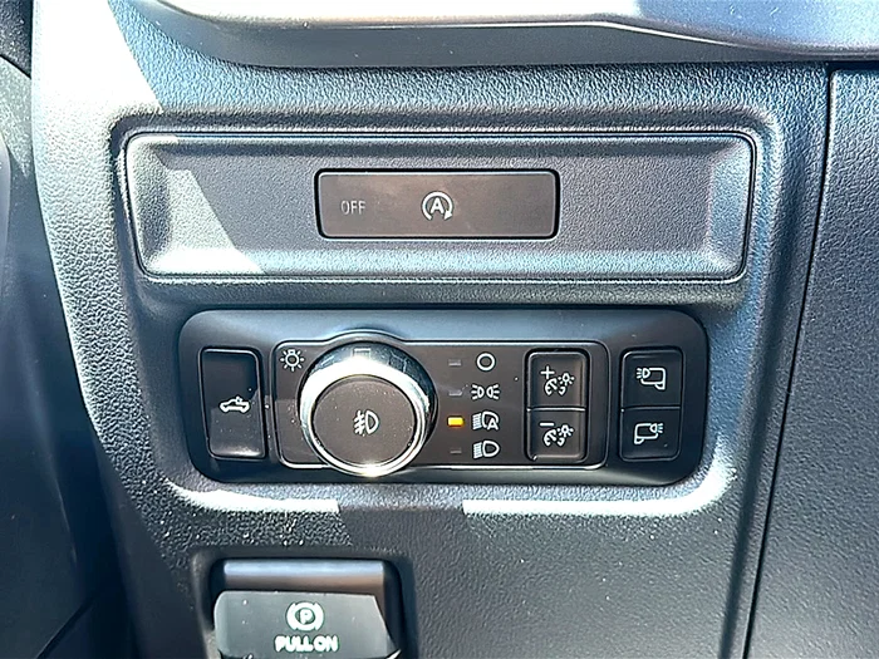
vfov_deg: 33.6
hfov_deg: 43.9
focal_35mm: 43
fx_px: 1092
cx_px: 440
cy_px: 330
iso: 125
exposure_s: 1/50
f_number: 1.78
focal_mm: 6.86
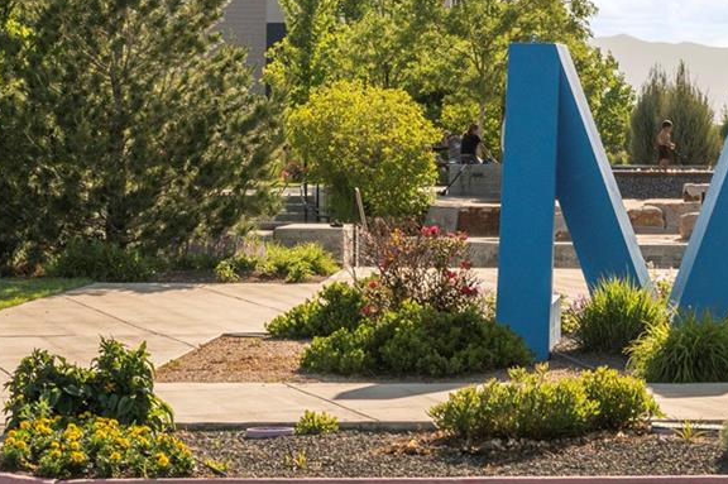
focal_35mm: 150
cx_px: 672
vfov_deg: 9.1
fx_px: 3031
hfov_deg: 13.6
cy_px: 18
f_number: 5.6
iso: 640
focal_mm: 54
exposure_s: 1/8000
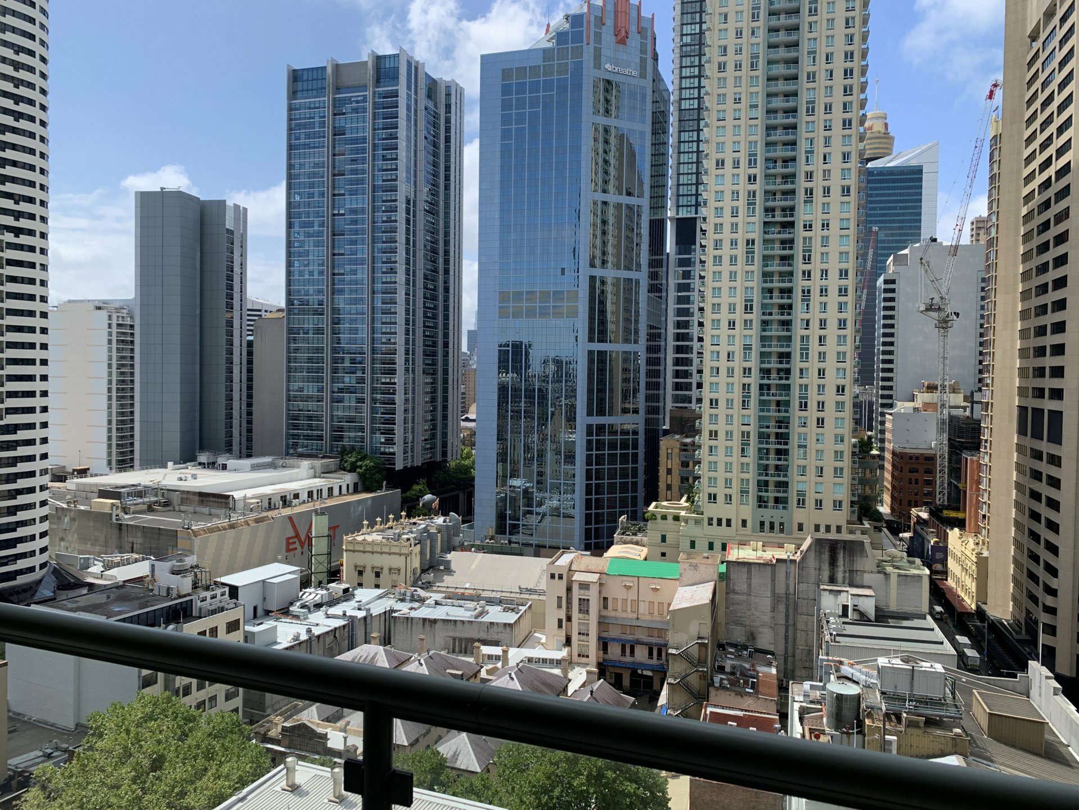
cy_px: 405
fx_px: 810
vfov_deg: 53.1
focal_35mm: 26
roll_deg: -1.9
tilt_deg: -0.8
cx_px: 540
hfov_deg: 67.3
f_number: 1.8
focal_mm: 4.25
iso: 25
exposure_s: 1/1779
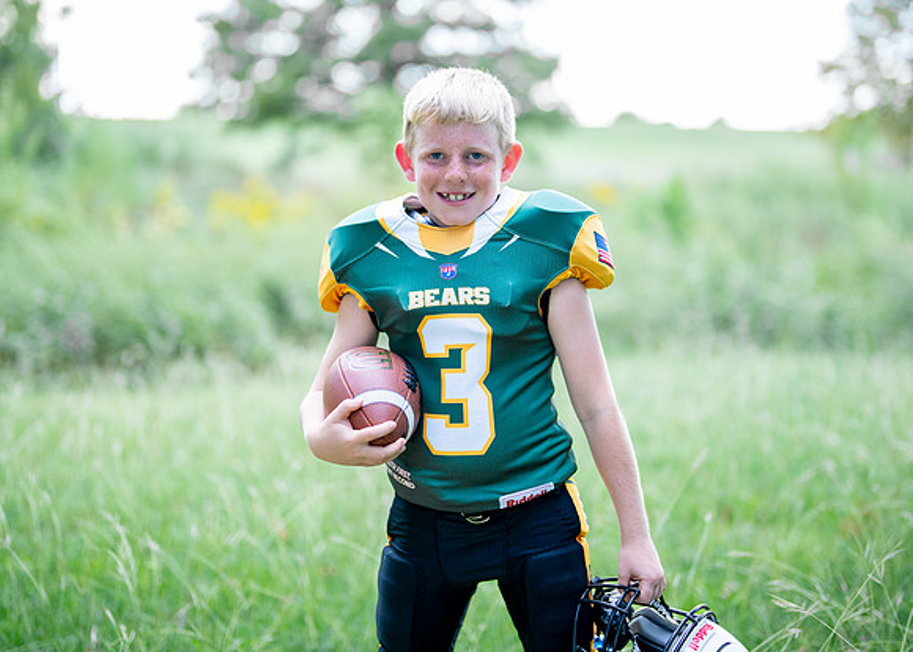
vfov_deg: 23.7
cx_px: 472
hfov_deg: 32.7
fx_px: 1555
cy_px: 282
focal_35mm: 60
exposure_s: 1/1250
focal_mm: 50
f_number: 1.2
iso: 320
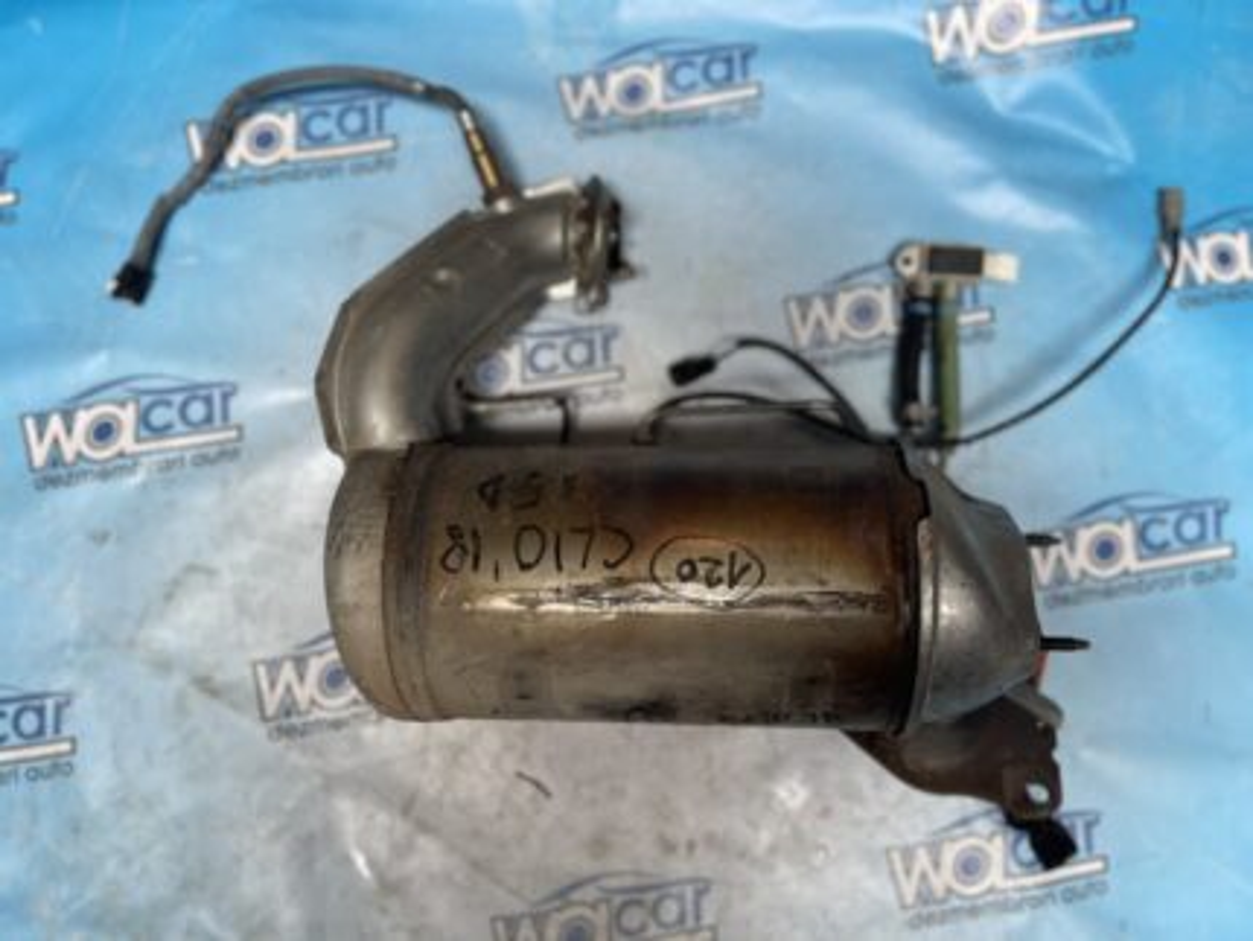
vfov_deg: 53.1
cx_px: 626
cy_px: 470
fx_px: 942
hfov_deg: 67.3
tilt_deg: -86.3
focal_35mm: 26
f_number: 1.6
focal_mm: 5.1
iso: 80
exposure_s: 1/121
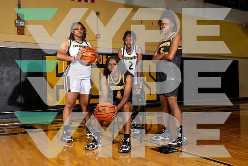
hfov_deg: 54.4
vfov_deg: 37.9
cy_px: 83
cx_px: 124
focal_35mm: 35
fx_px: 241
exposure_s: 1/250
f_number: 8
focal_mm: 35
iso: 800
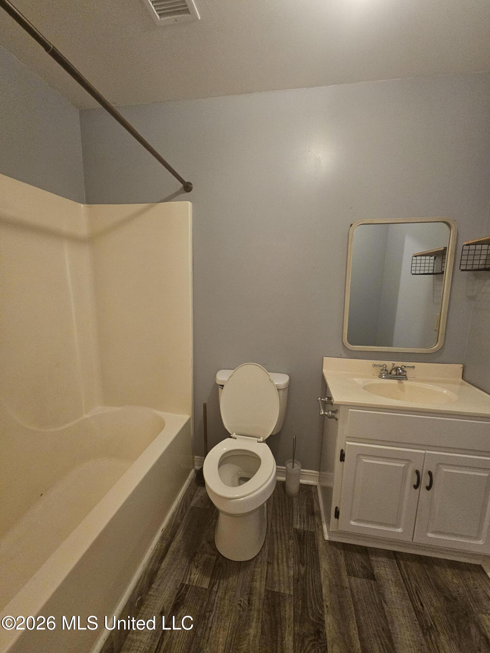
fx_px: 245
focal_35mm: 13
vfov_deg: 106.2
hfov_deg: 89.9
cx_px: 245
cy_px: 326
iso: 640
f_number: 2.2
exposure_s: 1/24
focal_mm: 2.2
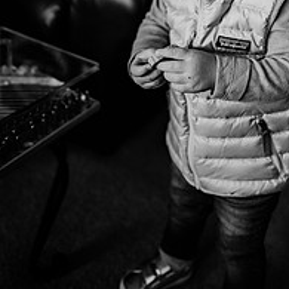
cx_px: 199
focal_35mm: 47
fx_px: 444
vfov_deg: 32.4
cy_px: -18
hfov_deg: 35.6
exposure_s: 1/200
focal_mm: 24
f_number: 1.8
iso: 640
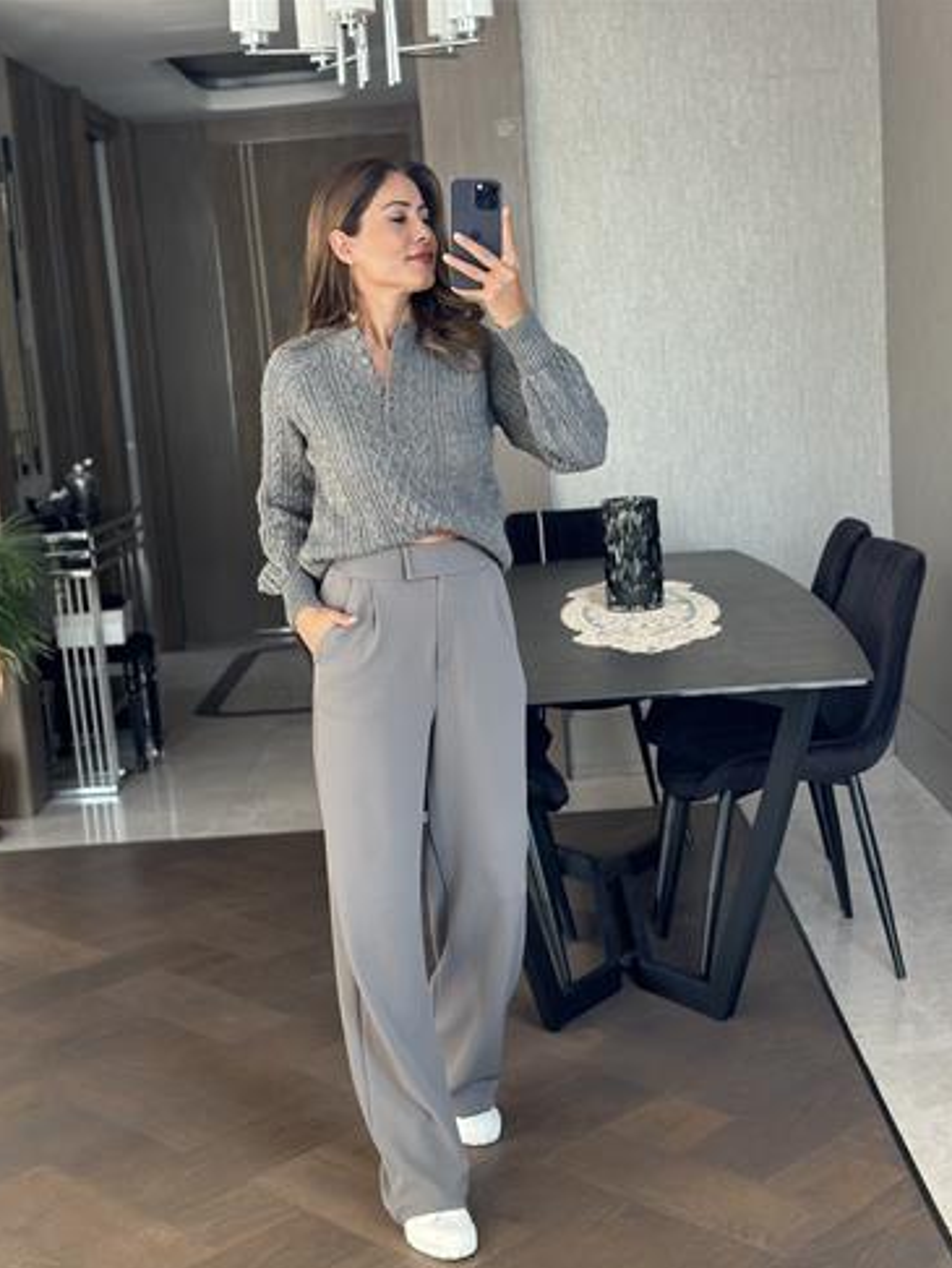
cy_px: 655
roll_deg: +4.5
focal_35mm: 50
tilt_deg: -17.2
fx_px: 1832
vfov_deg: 38.2
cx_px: 472
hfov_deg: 29.1
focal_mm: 6.86
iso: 125
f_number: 1.78
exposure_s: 1/94
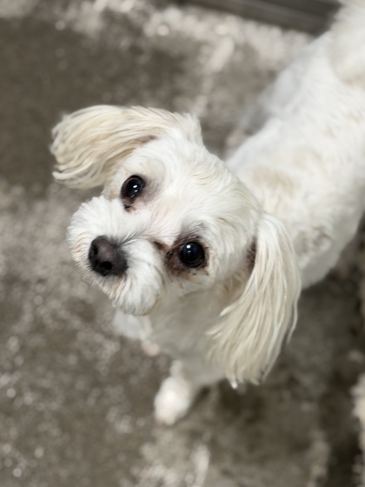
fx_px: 675
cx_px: 182
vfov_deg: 39.7
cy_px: 244
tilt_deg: -66.3
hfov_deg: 30.3
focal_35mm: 48
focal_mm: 6.76
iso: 125
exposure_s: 1/60
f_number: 1.78
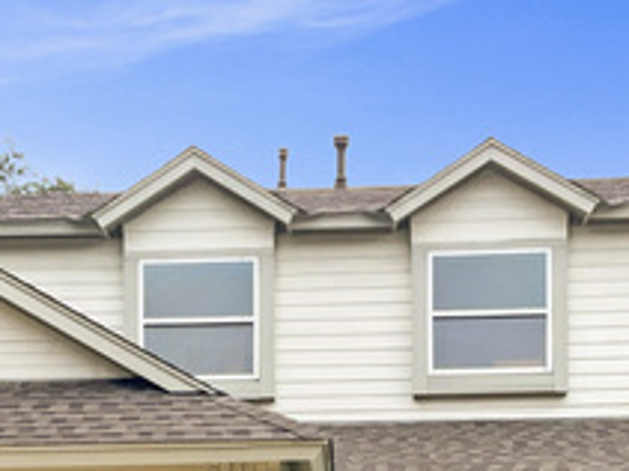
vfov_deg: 15.8
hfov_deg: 22.2
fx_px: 1598
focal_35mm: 88
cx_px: 262
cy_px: 644
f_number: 1.8
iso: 16
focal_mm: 3
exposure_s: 1/122
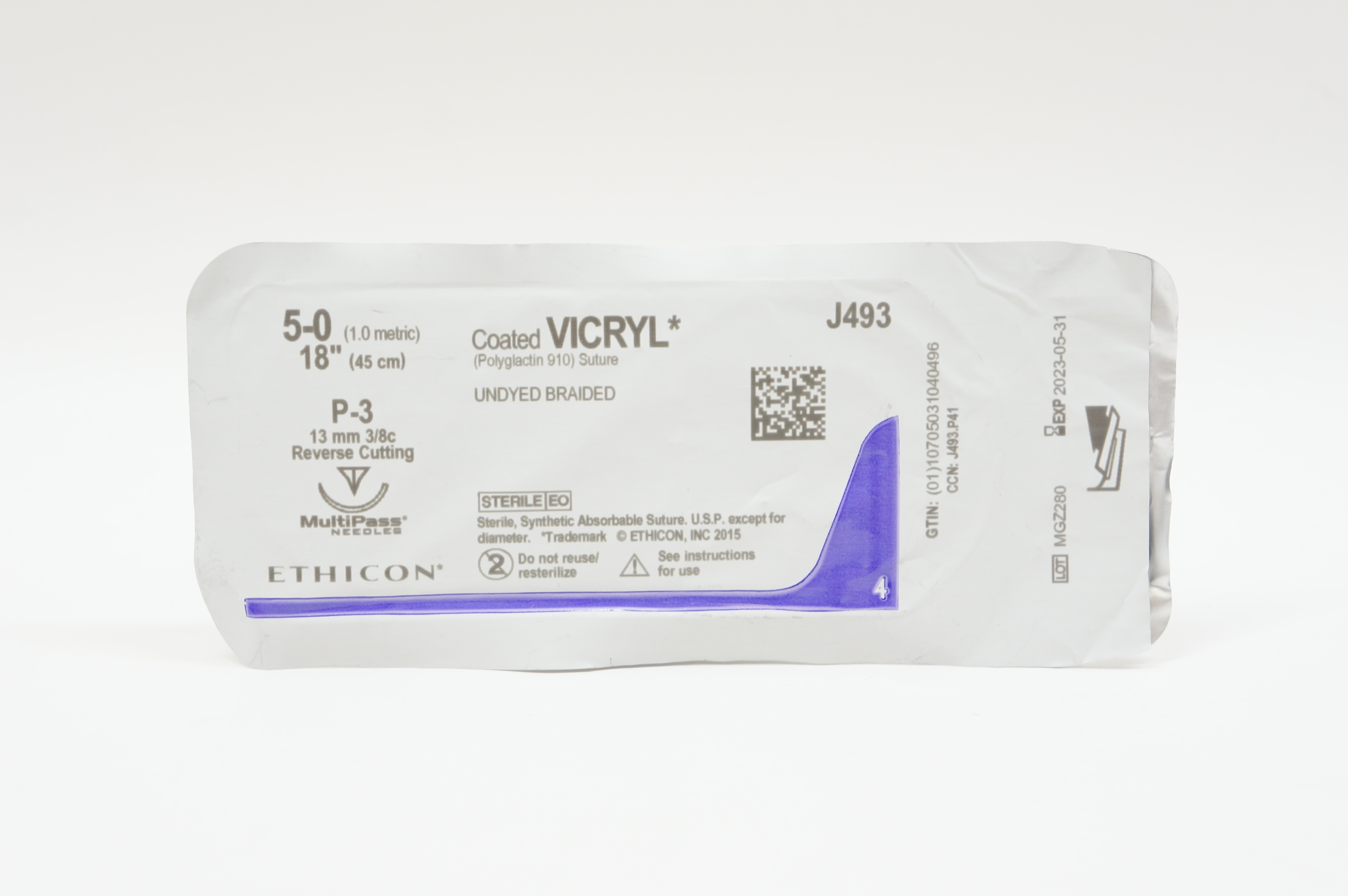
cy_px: 448
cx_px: 674
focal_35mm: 62
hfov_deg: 32.7
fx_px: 2300
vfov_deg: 22.0
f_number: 6.3
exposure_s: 1/40
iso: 400
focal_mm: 41
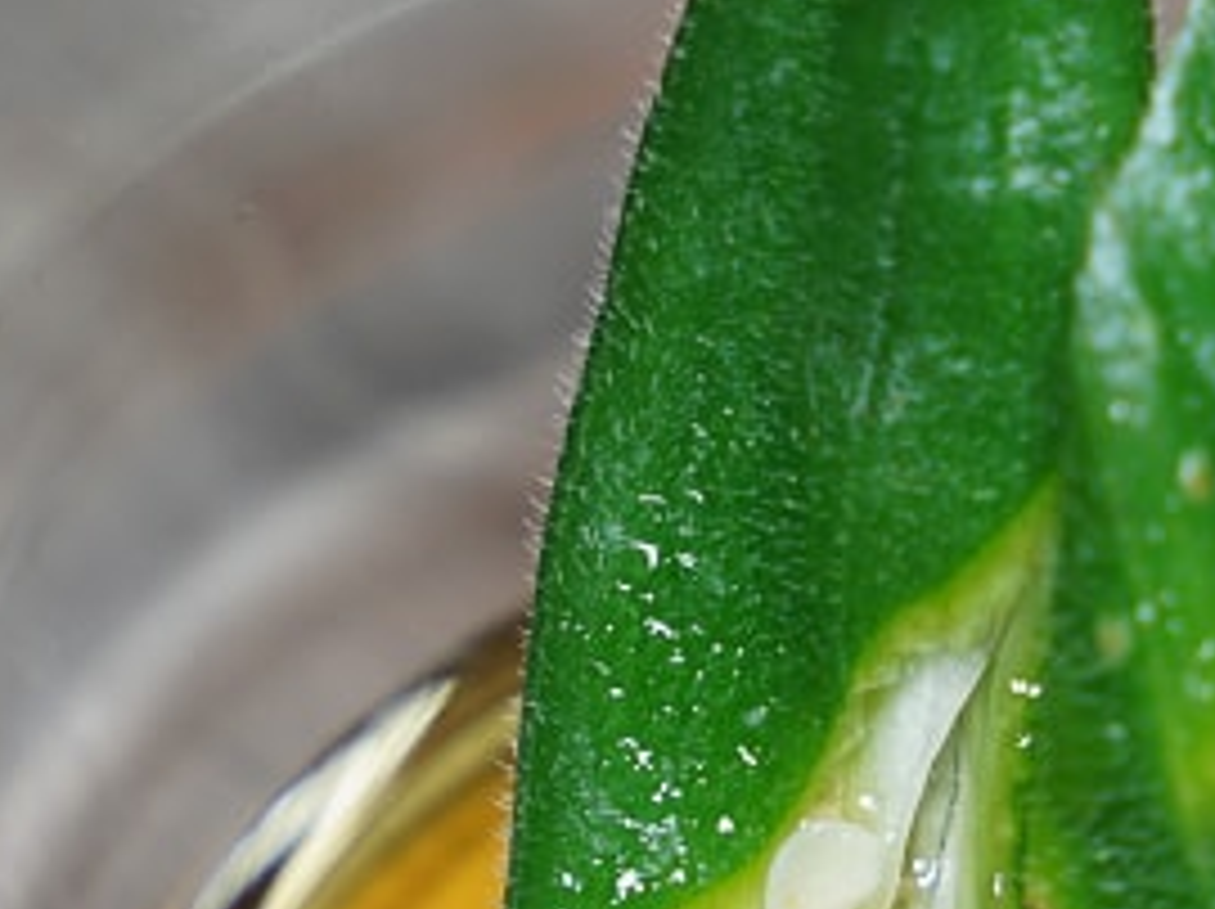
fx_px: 11257
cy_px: 549
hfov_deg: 6.2
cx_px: 482
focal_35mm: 321
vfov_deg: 4.6
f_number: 4
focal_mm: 75
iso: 100
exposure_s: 1/80
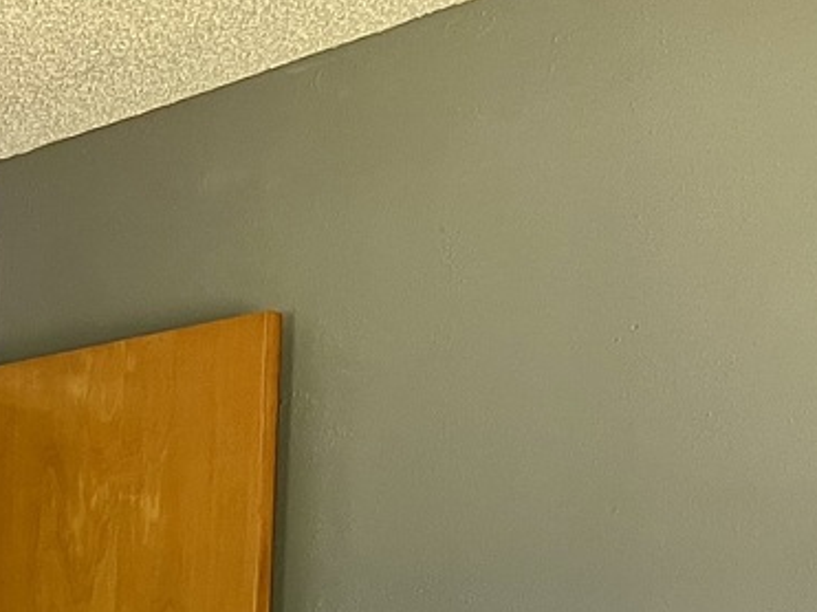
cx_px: -665
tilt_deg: -6.1
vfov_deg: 13.5
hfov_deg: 16.3
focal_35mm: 101
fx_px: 2383
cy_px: 997
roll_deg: -0.2
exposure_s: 1/60
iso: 100
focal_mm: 5.7
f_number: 1.5
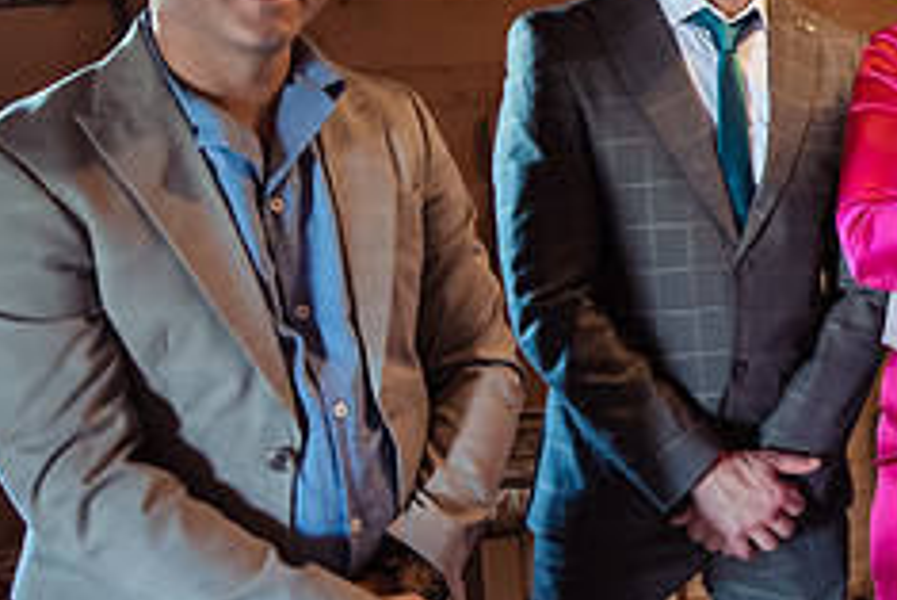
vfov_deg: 21.7
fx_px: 1546
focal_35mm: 62
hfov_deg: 28.4
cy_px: 124
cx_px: 1061
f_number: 2.8
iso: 2000
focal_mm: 24
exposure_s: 1/60
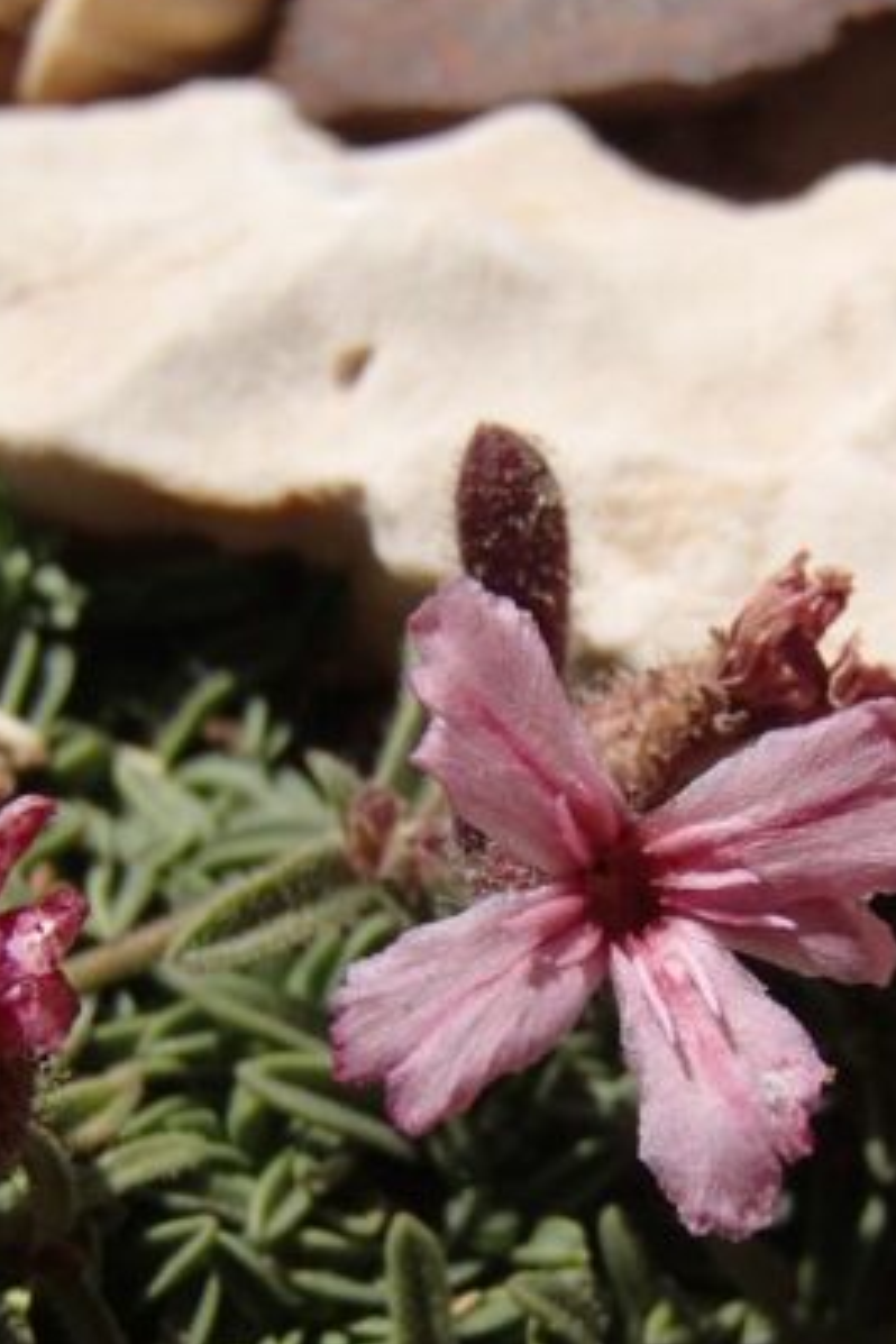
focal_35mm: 74
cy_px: 920
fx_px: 2762
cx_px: 637
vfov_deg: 27.1
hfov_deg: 18.3
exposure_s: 1/1250
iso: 100
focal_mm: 6.64
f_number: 4.7
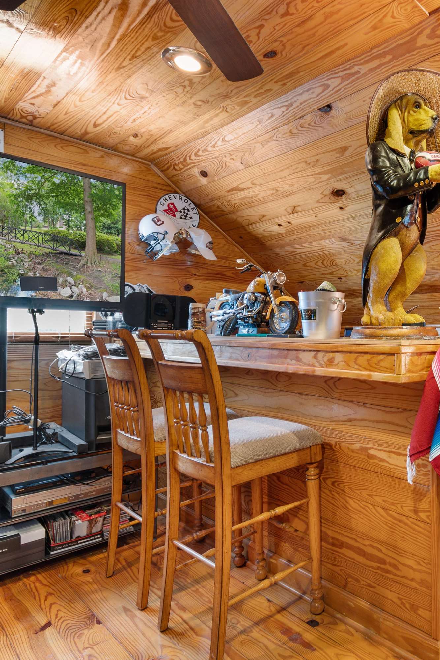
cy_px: 336
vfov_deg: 76.1
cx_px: 380
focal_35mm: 23
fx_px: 421
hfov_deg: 50.2
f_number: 4.5
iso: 100
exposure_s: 2
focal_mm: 10
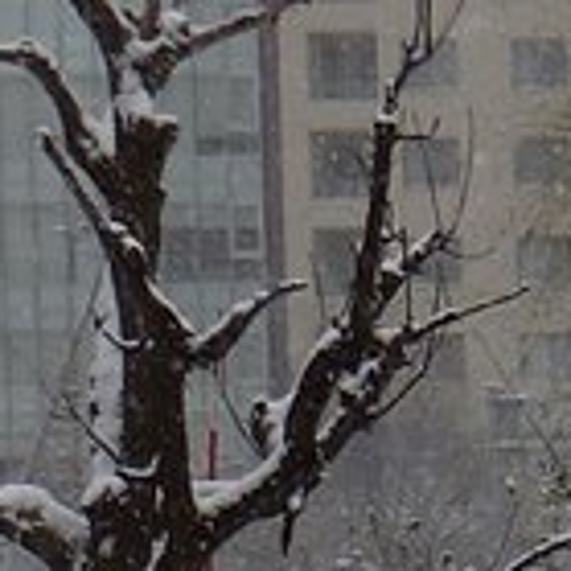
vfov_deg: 7.3
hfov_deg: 6.8
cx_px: 1820
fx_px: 4255
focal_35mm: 228
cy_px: 1315
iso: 80
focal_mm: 6.3
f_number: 4.5
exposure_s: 1/250
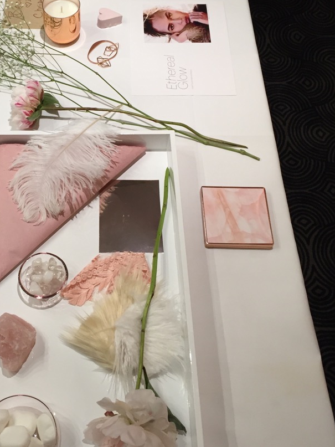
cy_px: 179
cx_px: 90
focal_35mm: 46
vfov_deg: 41.1
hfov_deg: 31.0
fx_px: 594
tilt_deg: -58.0
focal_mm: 4.15
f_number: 2.2
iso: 40
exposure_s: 1/30
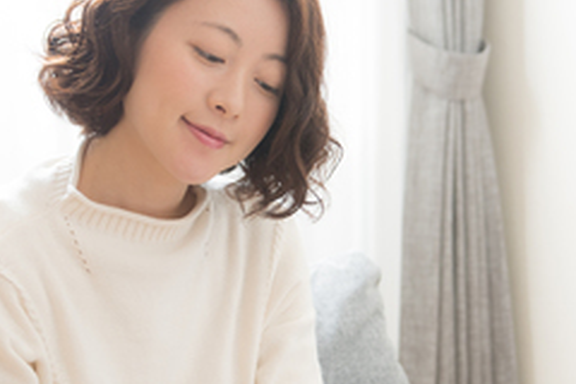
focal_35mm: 128
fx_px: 2048
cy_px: 184
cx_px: 374
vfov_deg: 10.7
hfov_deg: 16.0
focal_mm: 48
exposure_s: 1/125
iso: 250
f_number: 3.5
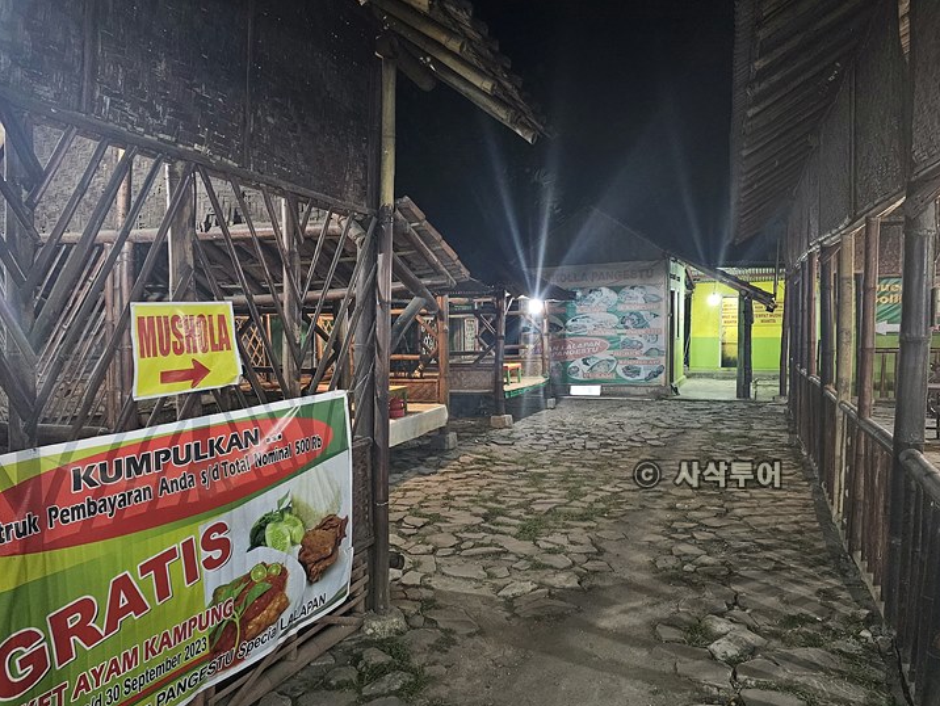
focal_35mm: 27
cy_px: 390
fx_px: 734
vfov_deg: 51.3
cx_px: 466
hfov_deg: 65.3
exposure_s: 1/25
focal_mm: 6.3
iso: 800
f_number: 1.7
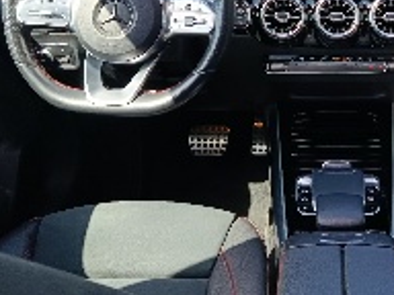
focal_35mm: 52
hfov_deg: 35.4
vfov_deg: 27.0
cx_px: 324
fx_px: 592
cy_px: 25
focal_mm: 5.24
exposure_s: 1/100
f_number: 1.7
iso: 63
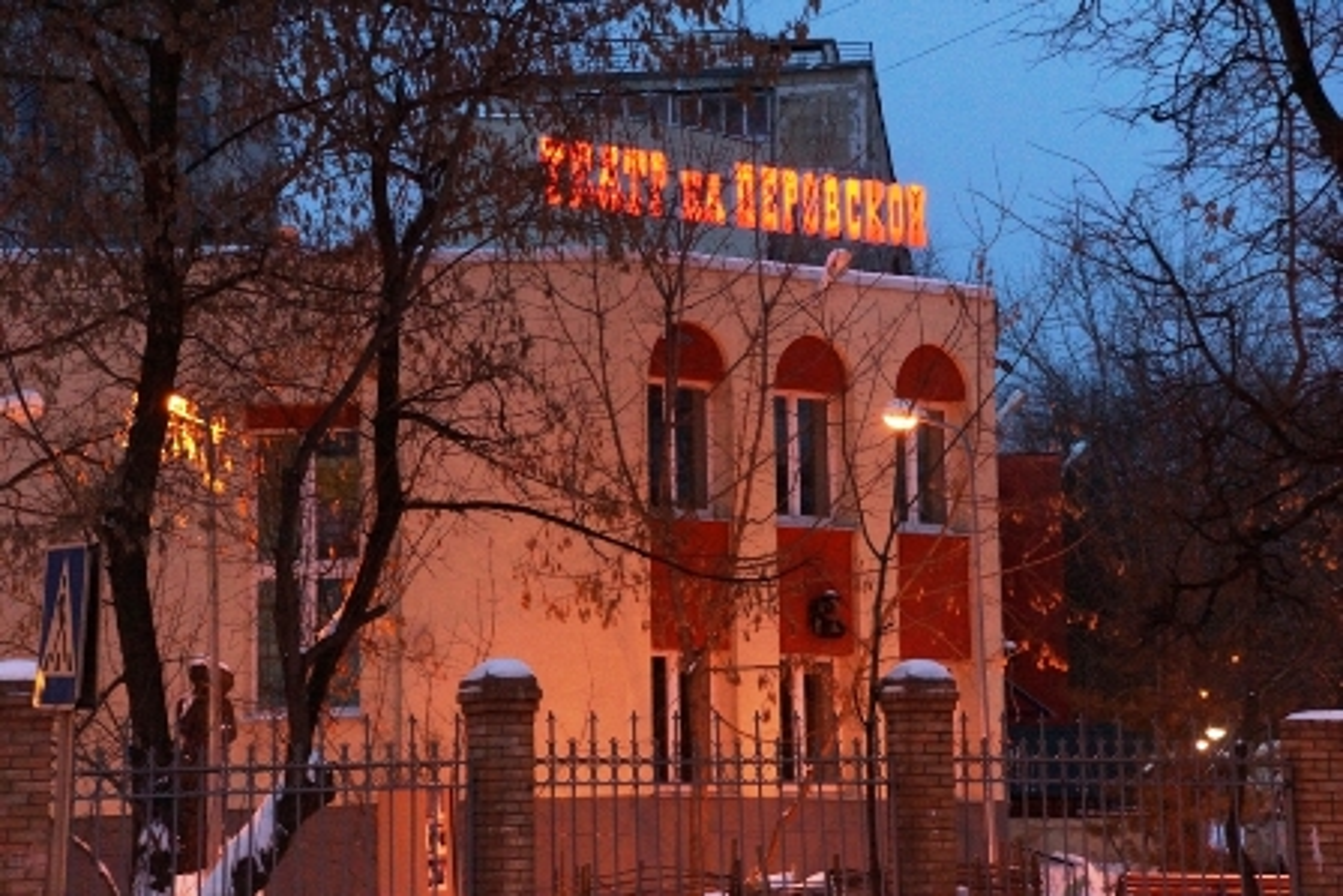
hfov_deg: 19.5
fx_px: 3918
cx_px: 672
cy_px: 448
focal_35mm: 105
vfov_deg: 13.1
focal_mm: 70
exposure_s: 1/30
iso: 2000
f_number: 5.6
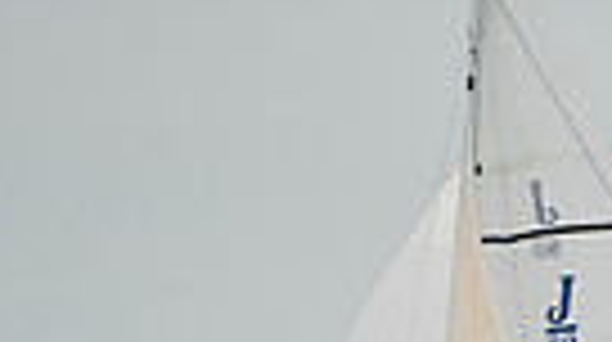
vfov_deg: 0.7
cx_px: 814
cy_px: 562
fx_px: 29018
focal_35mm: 1791
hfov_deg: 1.2
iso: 500
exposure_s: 1/1600
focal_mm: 400
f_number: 4
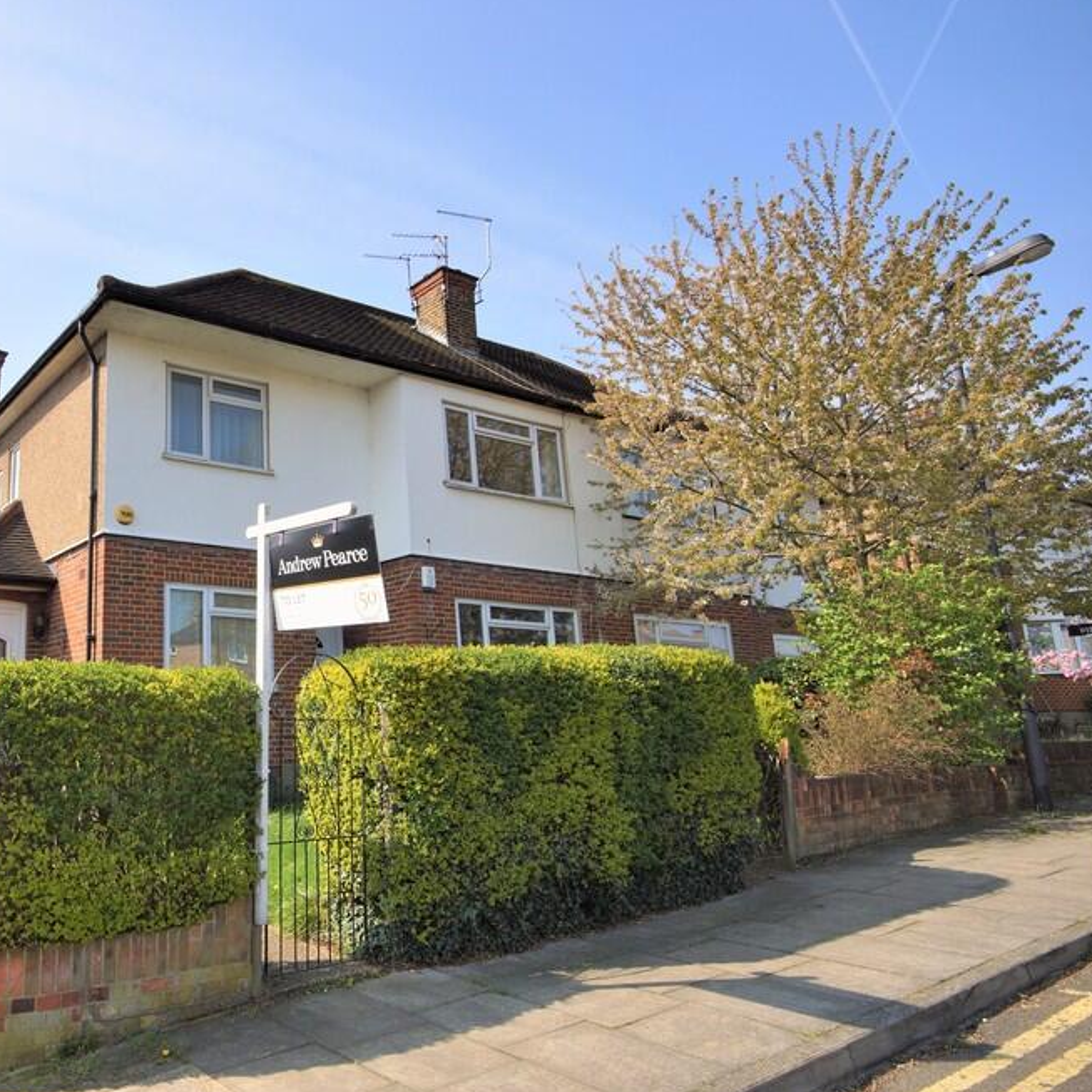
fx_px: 857
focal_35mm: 24
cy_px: 533
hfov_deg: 60.7
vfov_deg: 65.0
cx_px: 247
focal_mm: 12
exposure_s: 1/250
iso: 100
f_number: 9
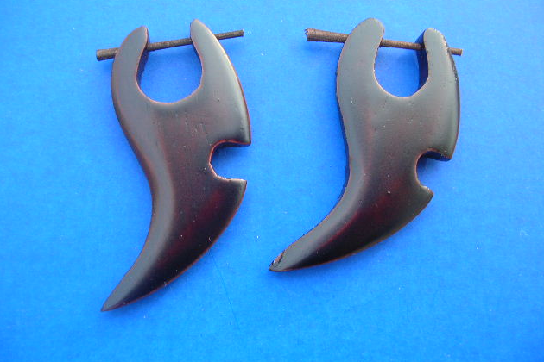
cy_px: 166
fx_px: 559
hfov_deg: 51.9
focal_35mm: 37
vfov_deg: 35.9
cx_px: 275
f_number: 2.8
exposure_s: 1/61.2
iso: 50
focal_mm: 5.8
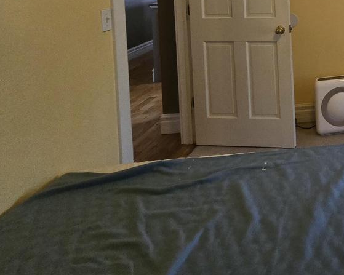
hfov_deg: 43.2
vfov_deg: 37.9
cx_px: 386
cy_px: -38
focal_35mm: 31
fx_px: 316
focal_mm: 2.2
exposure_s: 1/60
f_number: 2.2
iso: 400
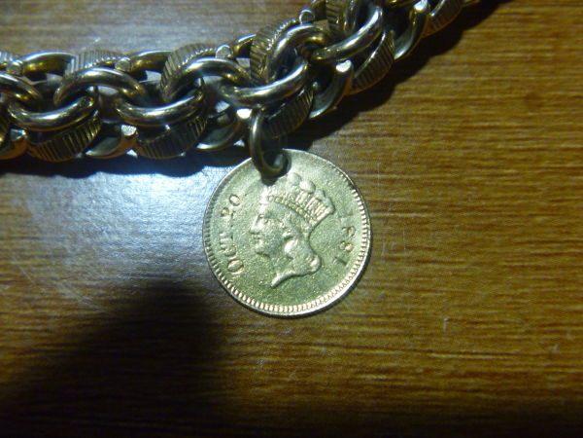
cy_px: 219
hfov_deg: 52.6
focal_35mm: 35
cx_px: 292
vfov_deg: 40.7
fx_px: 589
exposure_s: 1/10
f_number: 3.5
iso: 400
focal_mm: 6.3
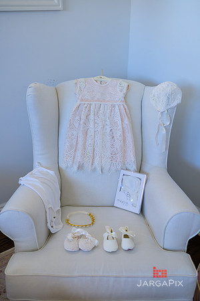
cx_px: 100
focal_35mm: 35
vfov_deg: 54.4
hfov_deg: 37.9
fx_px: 292
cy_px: 150
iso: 500
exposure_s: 1/200
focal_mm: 35
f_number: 2
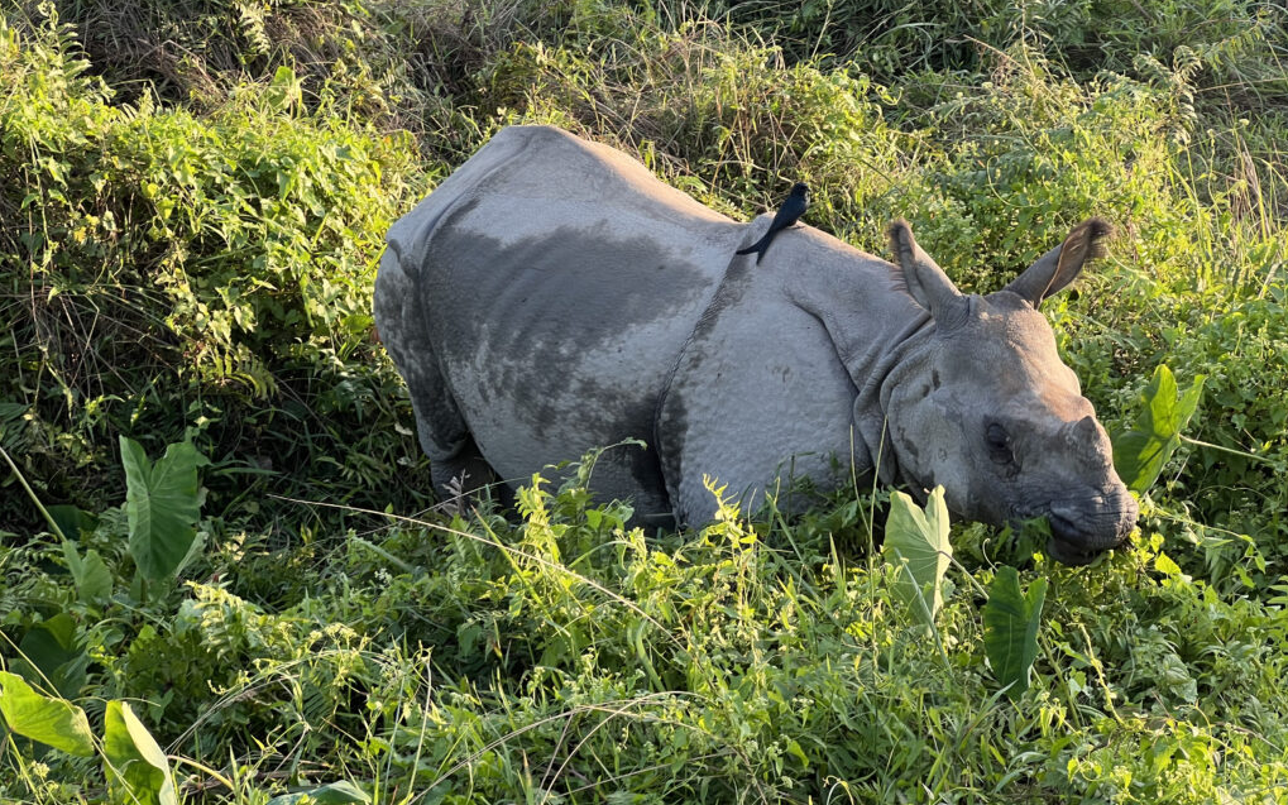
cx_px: 646
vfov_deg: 15.9
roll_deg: +0.7
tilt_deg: -19.6
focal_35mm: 82
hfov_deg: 25.2
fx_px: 2879
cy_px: 360
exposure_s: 1/99
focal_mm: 9
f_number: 2.8
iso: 40
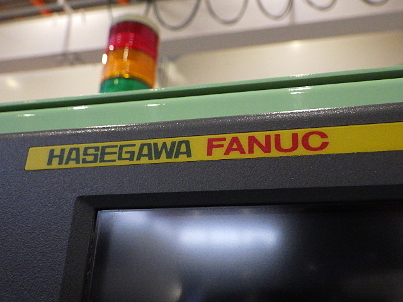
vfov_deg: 41.8
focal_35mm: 34
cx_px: 202
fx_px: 396
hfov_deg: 54.0
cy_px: 151
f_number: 3.8
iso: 400
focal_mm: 6.1
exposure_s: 1/50
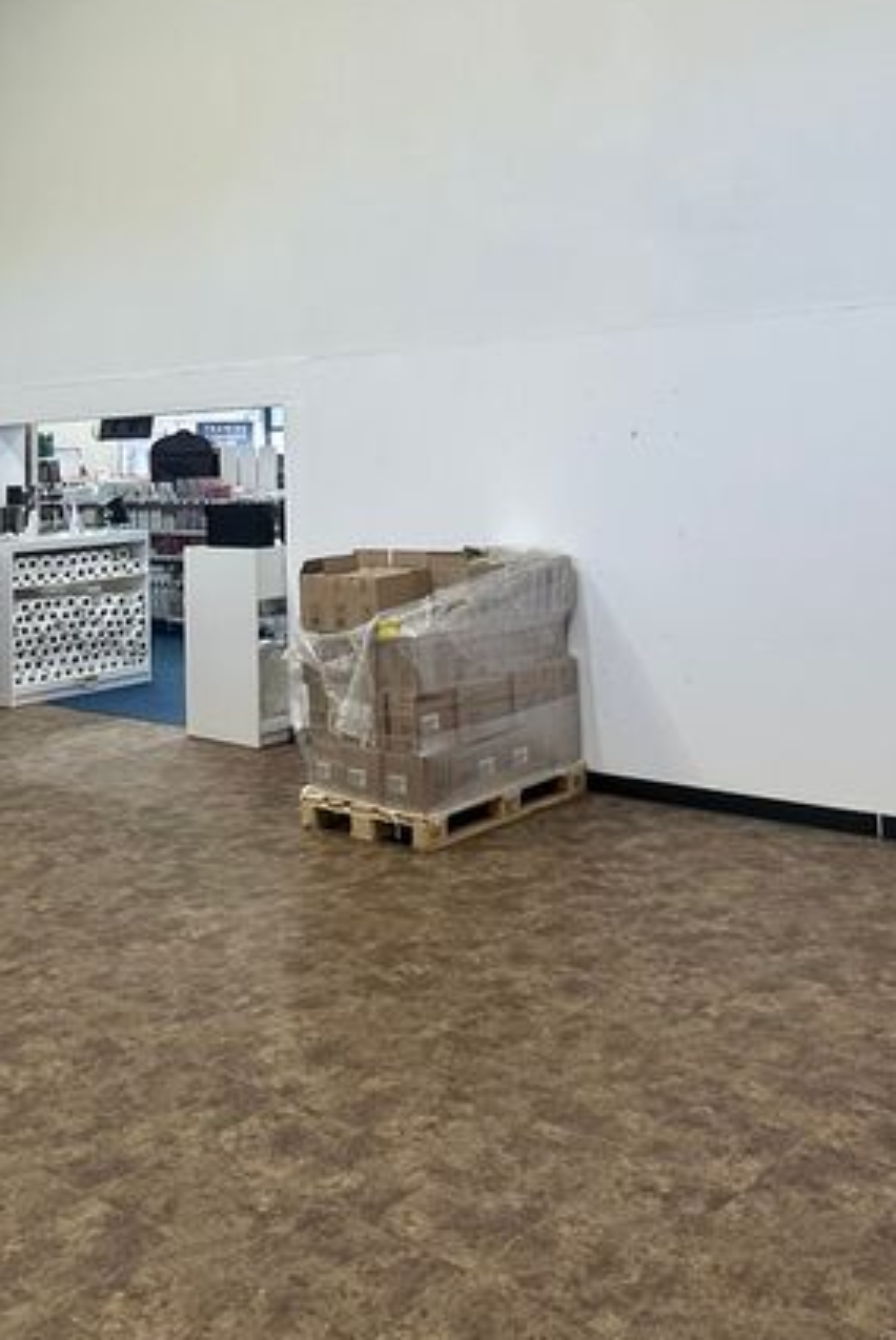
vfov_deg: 48.4
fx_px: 1416
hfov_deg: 35.1
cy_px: 307
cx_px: 486
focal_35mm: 38
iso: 50
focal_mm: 2.22
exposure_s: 1/100
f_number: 2.2
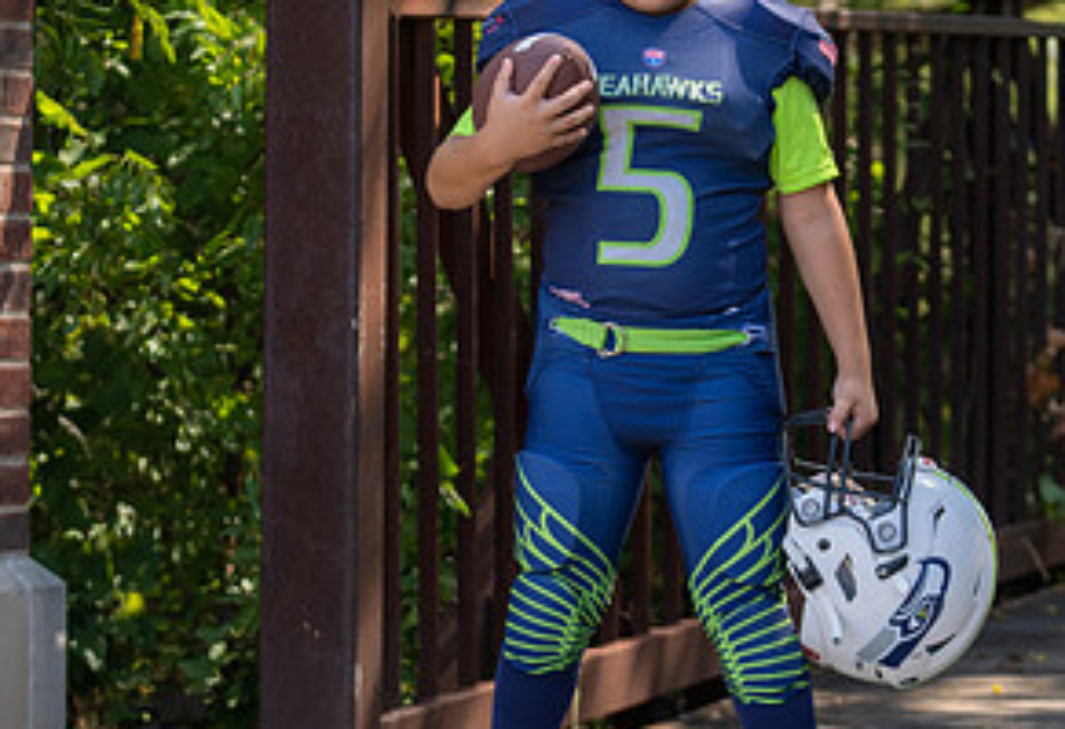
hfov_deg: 13.6
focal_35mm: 150
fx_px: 4473
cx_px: 648
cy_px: 277
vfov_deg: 9.3
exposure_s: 1/320
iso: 100
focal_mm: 70
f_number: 2.8
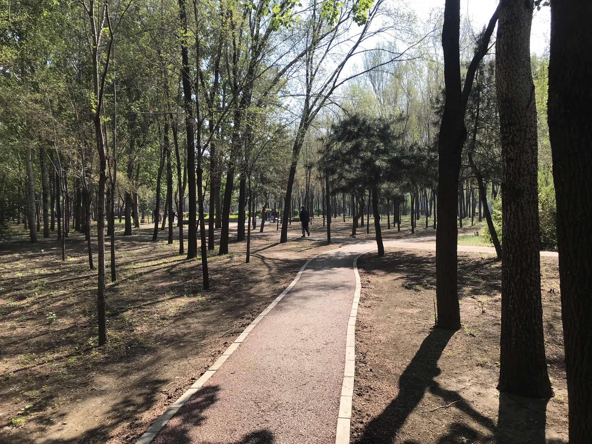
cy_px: 222
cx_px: 296
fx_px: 479
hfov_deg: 63.4
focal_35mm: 28
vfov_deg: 49.7
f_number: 1.8
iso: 20
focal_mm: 3.99
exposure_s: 1/1126
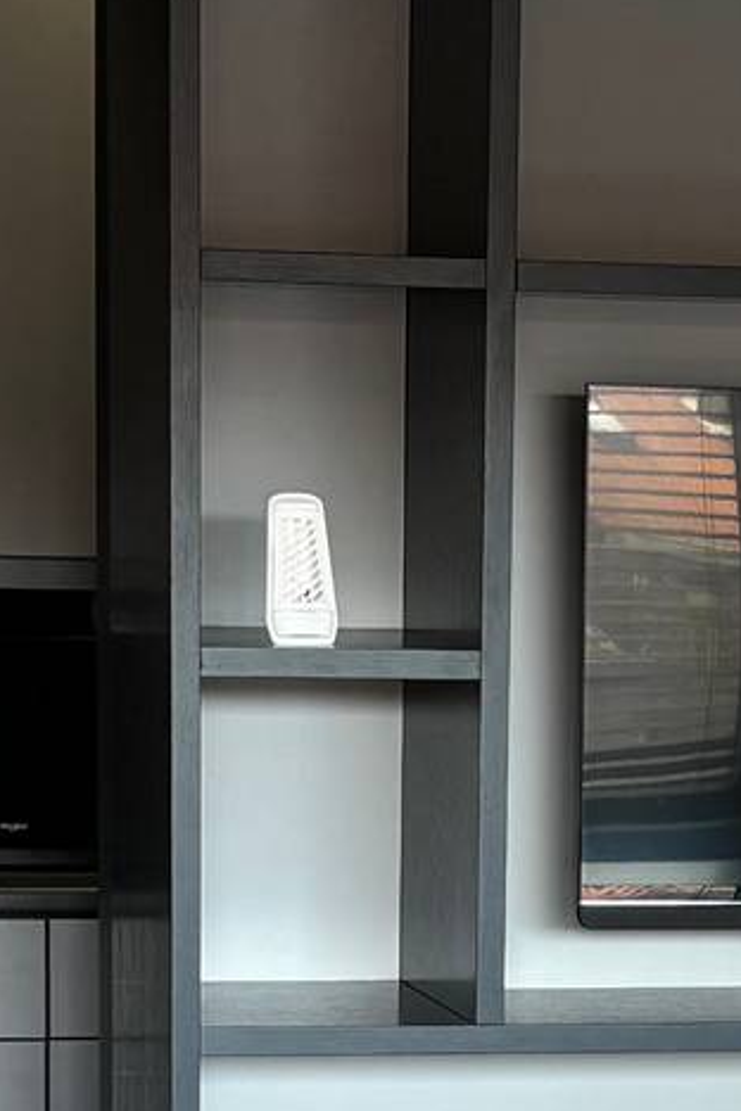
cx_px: 658
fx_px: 4569
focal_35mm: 148
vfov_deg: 13.5
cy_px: 1313
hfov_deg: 9.2
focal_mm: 5.96
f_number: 1.6
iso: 80
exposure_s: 1/50
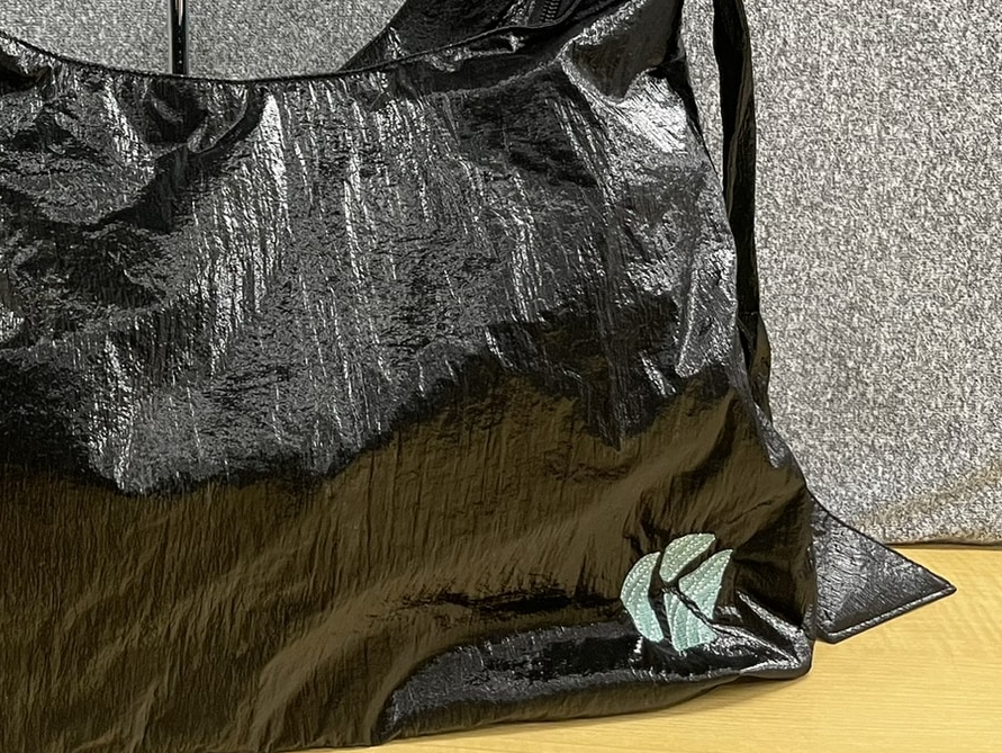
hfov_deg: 32.3
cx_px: 58
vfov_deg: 24.9
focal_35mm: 56
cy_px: 7
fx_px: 1622
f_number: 1.6
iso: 125
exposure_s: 1/68
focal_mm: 4.2
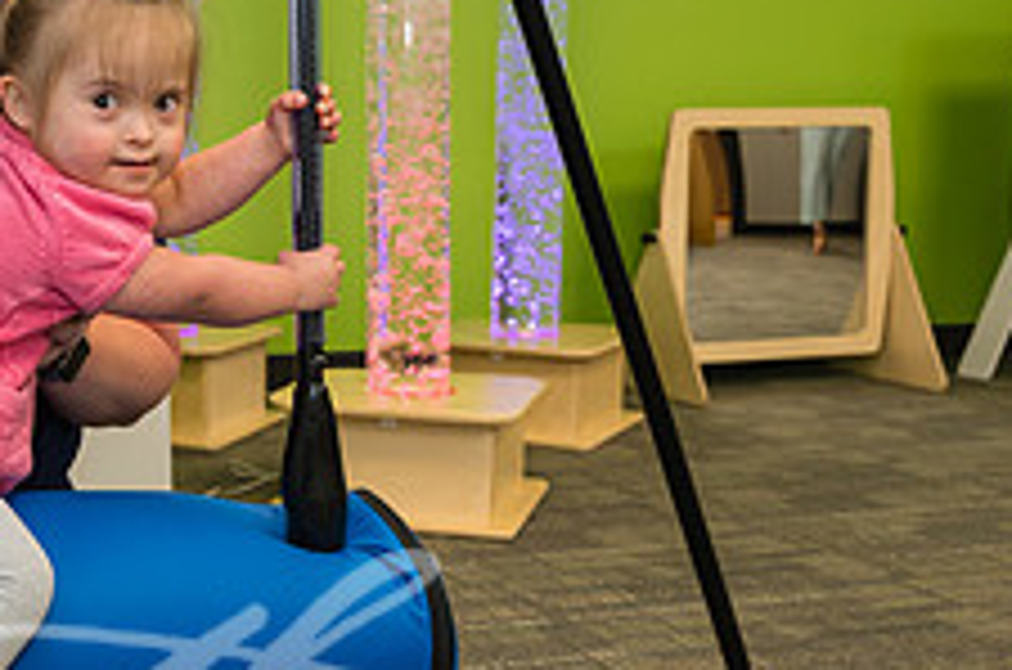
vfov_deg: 21.8
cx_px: 180
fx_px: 1739
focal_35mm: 62
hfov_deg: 31.5
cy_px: 297
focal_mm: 24
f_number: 3.5
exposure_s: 1/200
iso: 2500
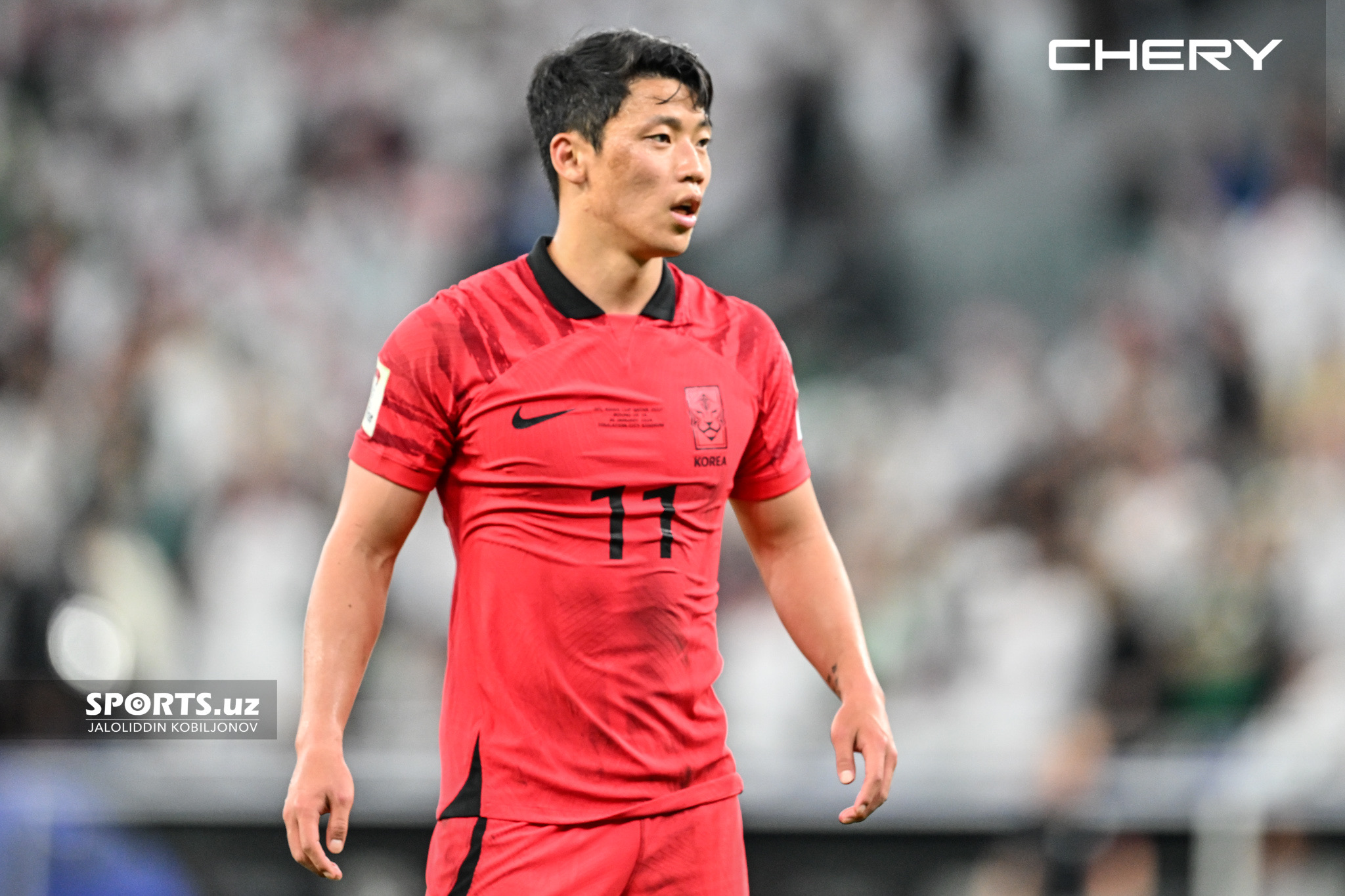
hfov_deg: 5.2
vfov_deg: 3.4
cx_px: 672
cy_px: 448
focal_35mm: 400
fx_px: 14942
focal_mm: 400
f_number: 2.8
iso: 1600
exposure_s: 1/1000
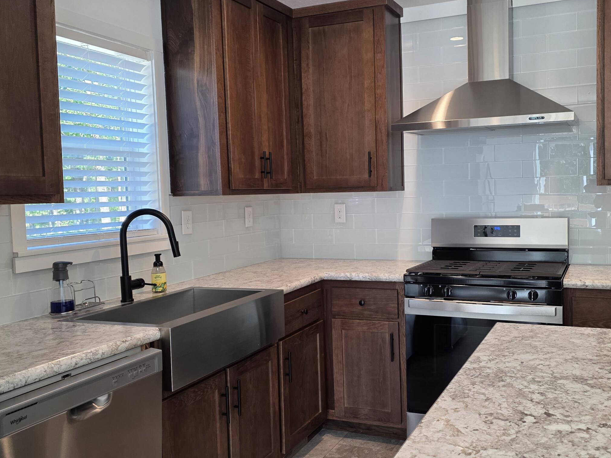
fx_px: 600
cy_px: 219
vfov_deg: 41.8
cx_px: 351
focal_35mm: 34
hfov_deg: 53.7
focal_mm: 6.3
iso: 125
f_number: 1.7
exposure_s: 1/120
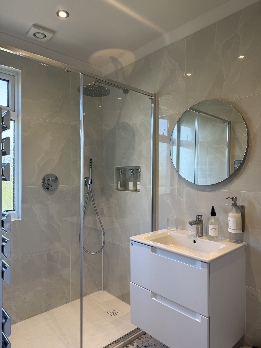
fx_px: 241
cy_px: 174
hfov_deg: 56.8
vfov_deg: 71.6
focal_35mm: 24
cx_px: 130
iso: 50
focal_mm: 6.76
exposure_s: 1/100
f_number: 1.78
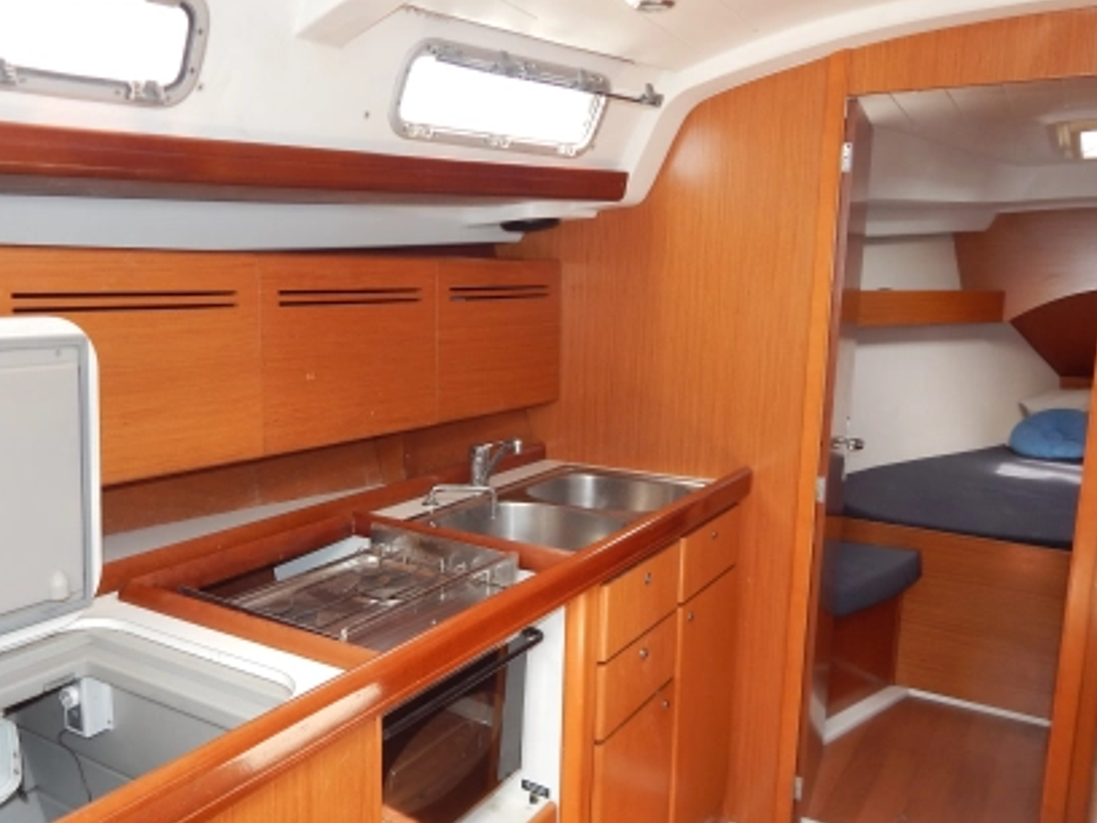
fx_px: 982
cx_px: 422
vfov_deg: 45.4
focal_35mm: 31
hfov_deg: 57.7
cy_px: 432
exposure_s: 1/80
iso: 125
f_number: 3
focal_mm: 4
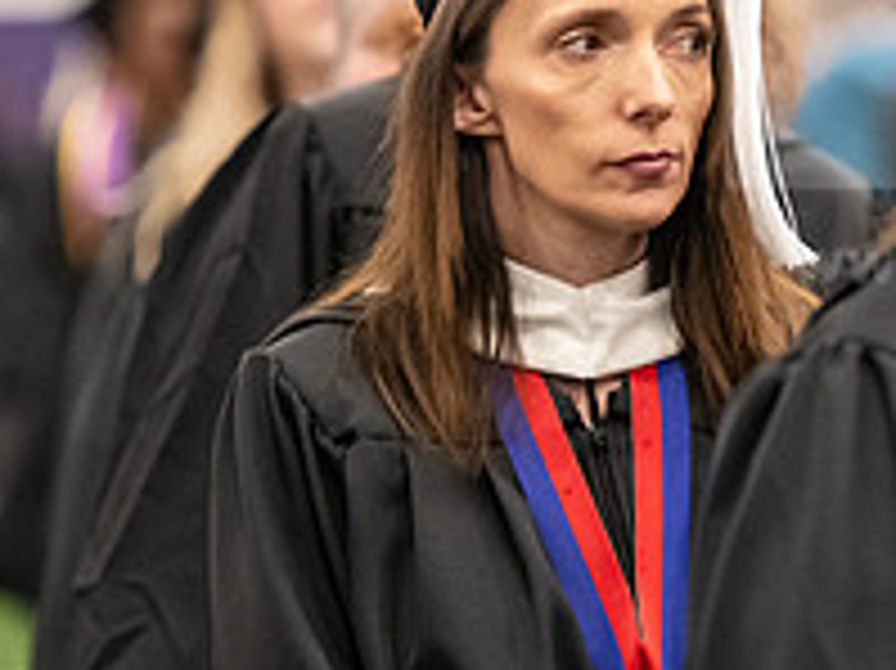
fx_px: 10503
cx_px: 590
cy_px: 357
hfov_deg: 4.9
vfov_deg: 3.7
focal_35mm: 406
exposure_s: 1/200
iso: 3200
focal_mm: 145
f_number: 3.2
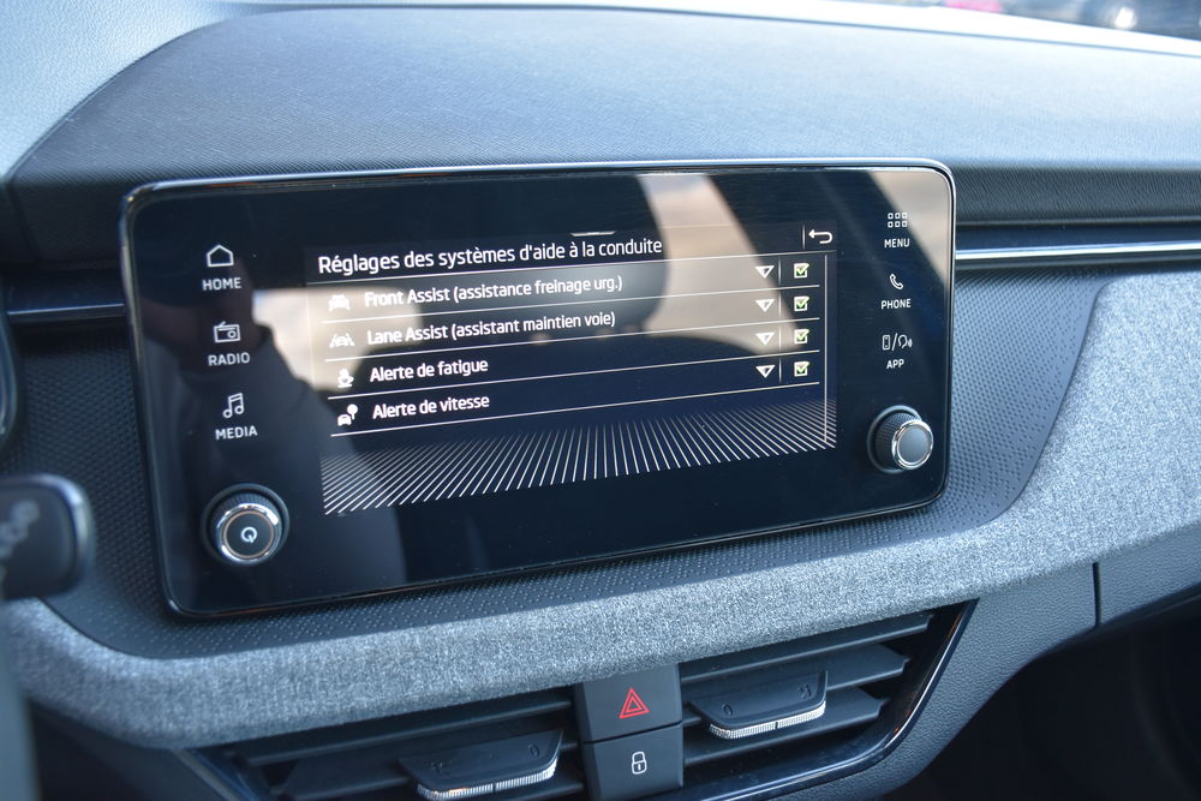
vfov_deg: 38.4
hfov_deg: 55.1
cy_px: 400
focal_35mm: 34
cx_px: 600
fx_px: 1151
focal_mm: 23
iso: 800
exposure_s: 1/60
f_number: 4
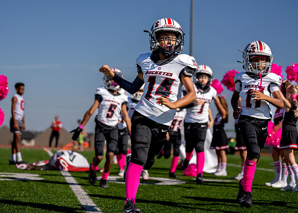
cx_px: 124
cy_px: 97
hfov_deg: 24.3
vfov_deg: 17.5
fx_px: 692
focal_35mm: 82
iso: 200
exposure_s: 1/5000
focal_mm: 70
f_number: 2.8
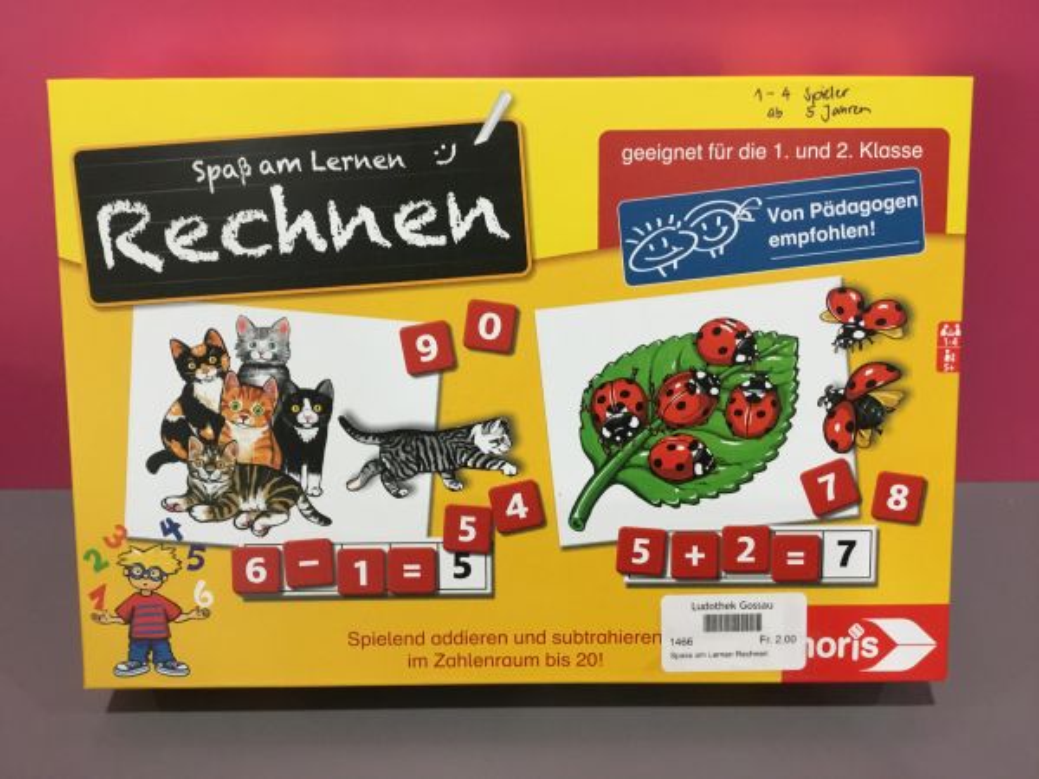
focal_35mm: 31
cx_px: 520
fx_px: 930
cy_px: 390
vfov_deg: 45.4
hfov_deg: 58.4
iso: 160
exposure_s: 1/33
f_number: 2.4
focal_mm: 3.3
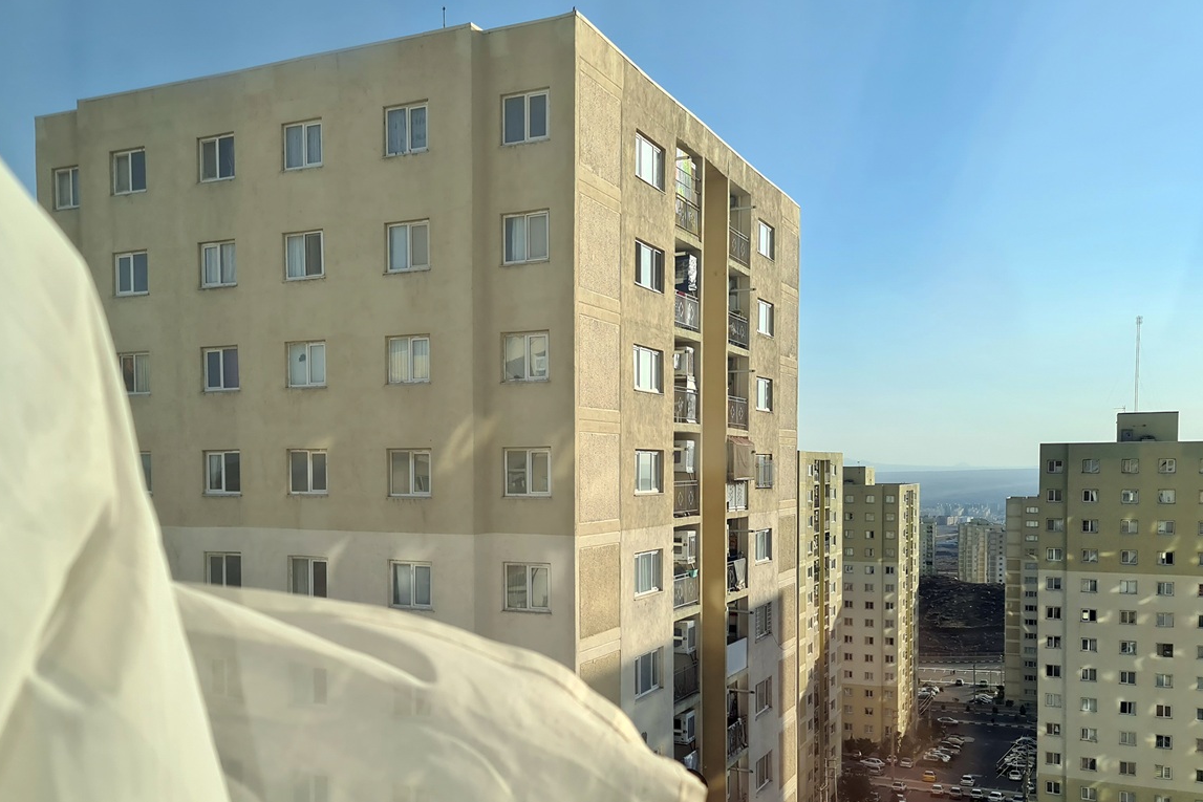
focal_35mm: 34
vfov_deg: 38.6
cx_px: 520
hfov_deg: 55.6
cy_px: 502
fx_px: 1136
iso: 50
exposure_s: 1/1456
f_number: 1.8
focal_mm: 7
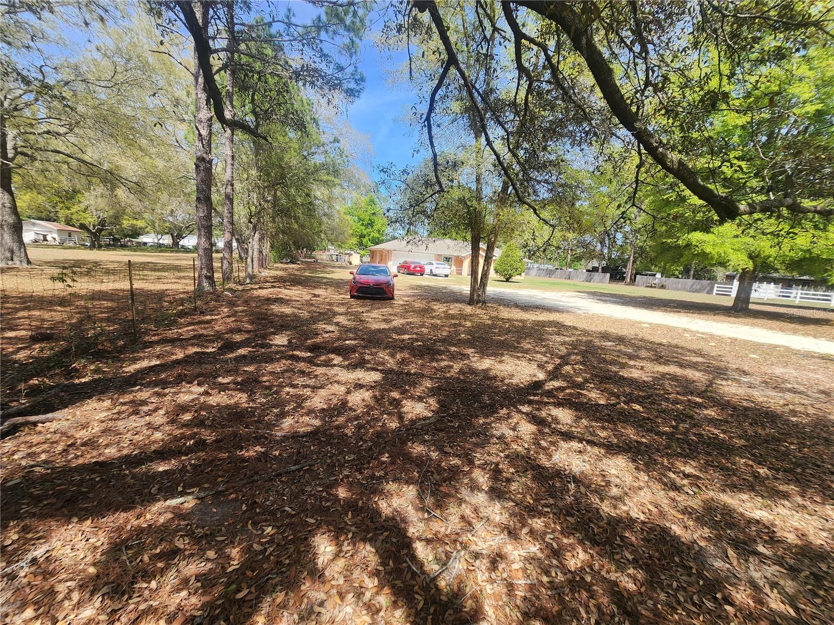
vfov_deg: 89.9
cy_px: 312
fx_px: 313
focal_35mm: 13
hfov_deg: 106.2
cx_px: 417
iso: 50
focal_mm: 2.2
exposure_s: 1/636
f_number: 2.2
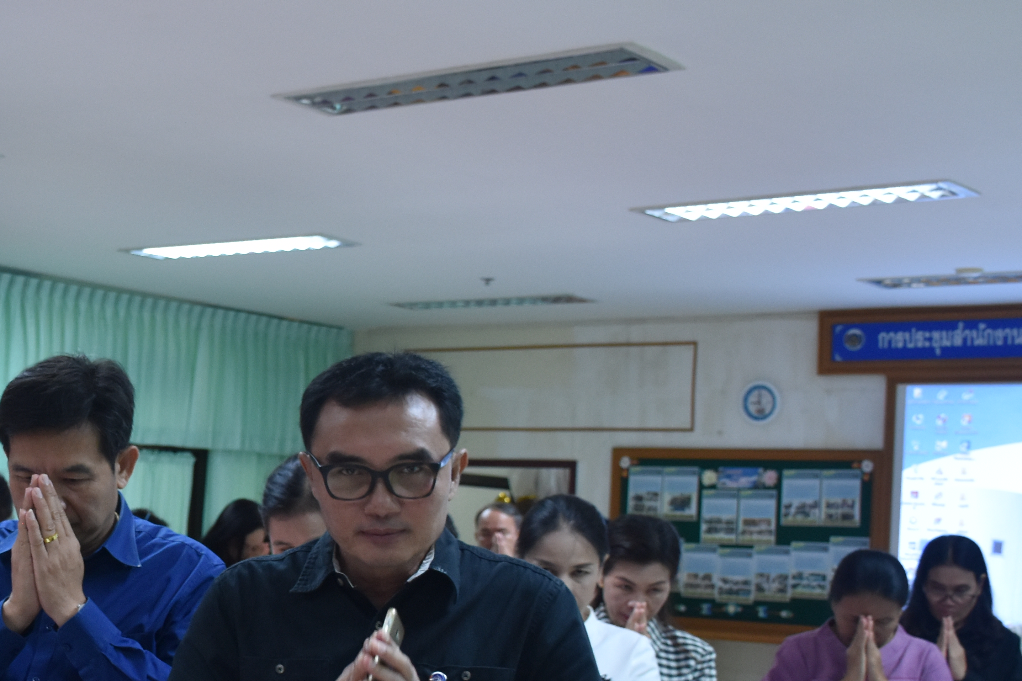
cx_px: 94
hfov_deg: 27.0
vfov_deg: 18.8
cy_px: 509
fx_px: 2045
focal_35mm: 72
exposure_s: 1/60
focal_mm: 23
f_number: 4
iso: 800
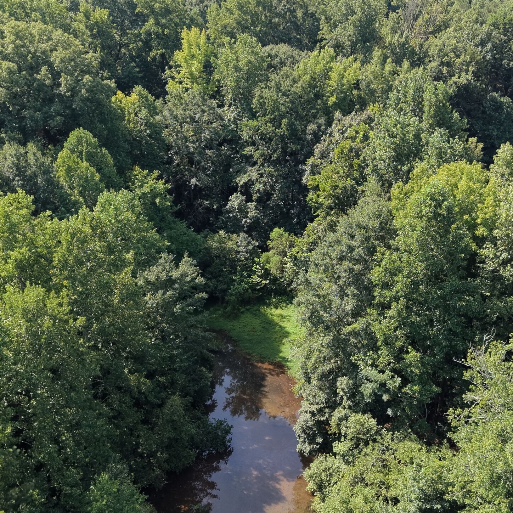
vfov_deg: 37.5
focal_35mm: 45
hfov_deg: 37.5
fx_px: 754
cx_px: 283
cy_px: 280
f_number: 1.8
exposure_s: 1/2500
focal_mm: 8.67
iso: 400
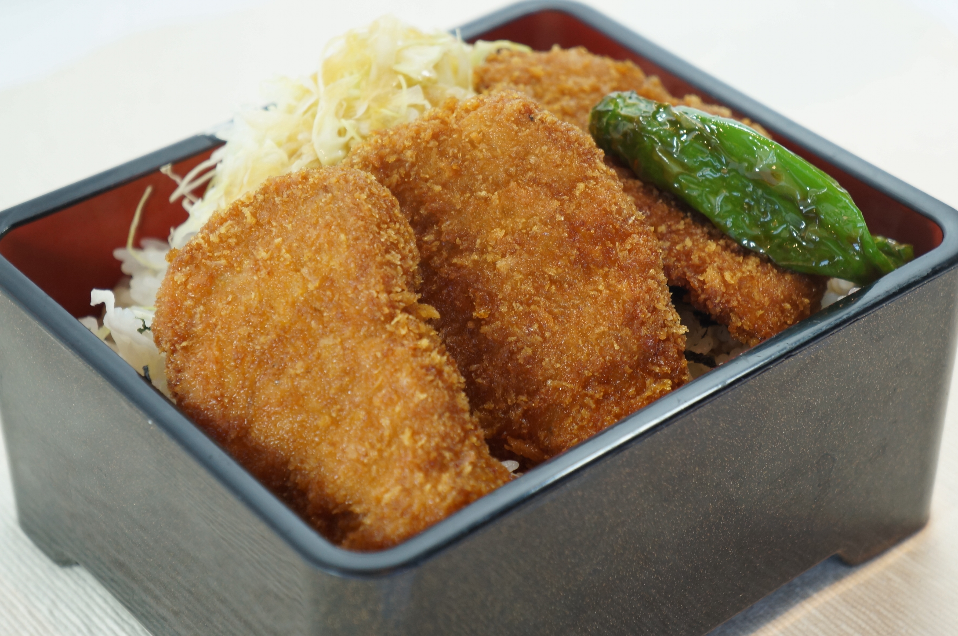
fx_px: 2192
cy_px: 318
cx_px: 479
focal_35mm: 82
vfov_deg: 16.5
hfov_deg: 24.7
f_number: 5.6
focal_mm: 55
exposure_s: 1/160
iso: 500
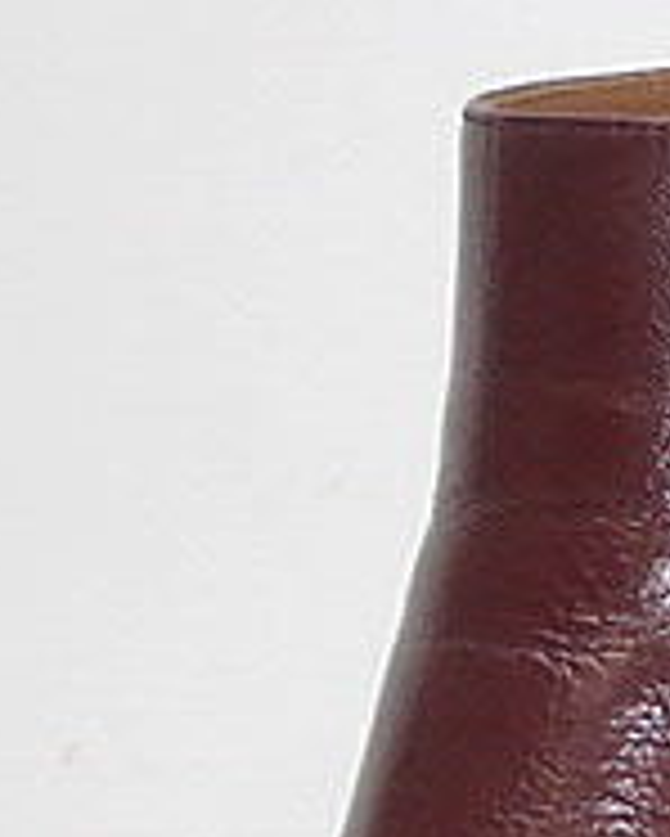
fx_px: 7083
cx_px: 1043
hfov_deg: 5.4
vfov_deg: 6.7
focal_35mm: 286
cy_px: 788
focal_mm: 15.41
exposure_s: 1/80
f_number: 4.5
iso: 400
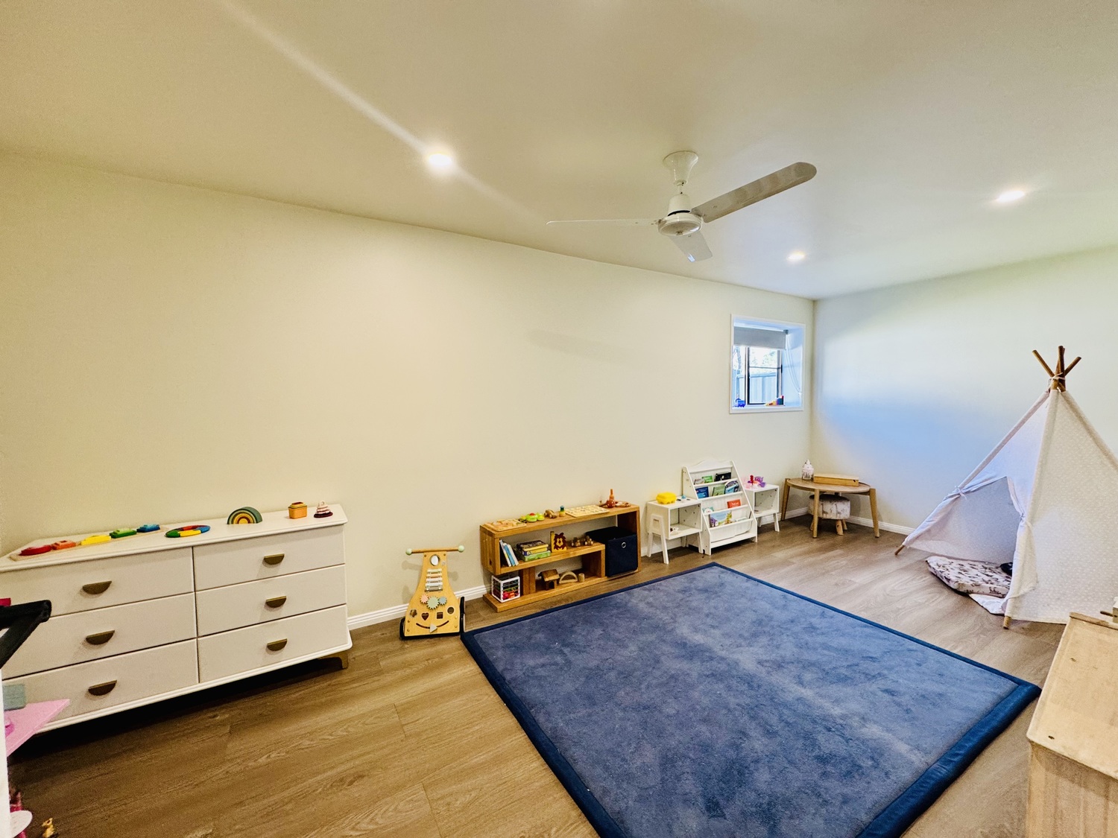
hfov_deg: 102.1
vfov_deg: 85.7
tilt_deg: -3.5
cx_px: 559
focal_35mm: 14
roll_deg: +0.8
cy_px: 419
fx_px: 452
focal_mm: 2.22
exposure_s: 1/100
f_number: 2.2
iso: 160
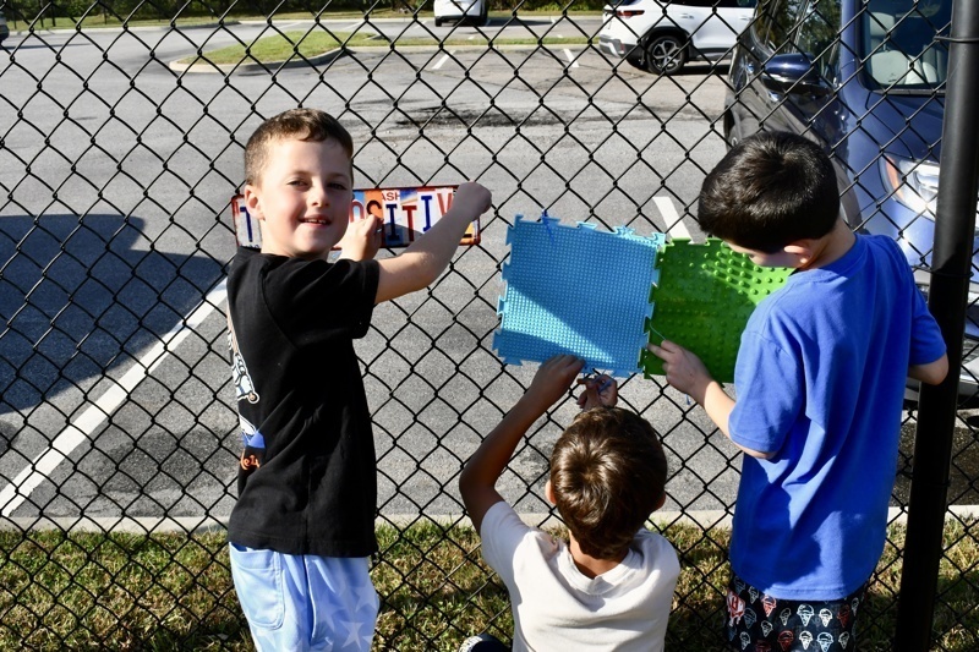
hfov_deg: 48.5
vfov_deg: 33.4
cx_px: 490
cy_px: 326
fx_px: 1087
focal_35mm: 40
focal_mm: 27
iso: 1000
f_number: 13
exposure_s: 1/640
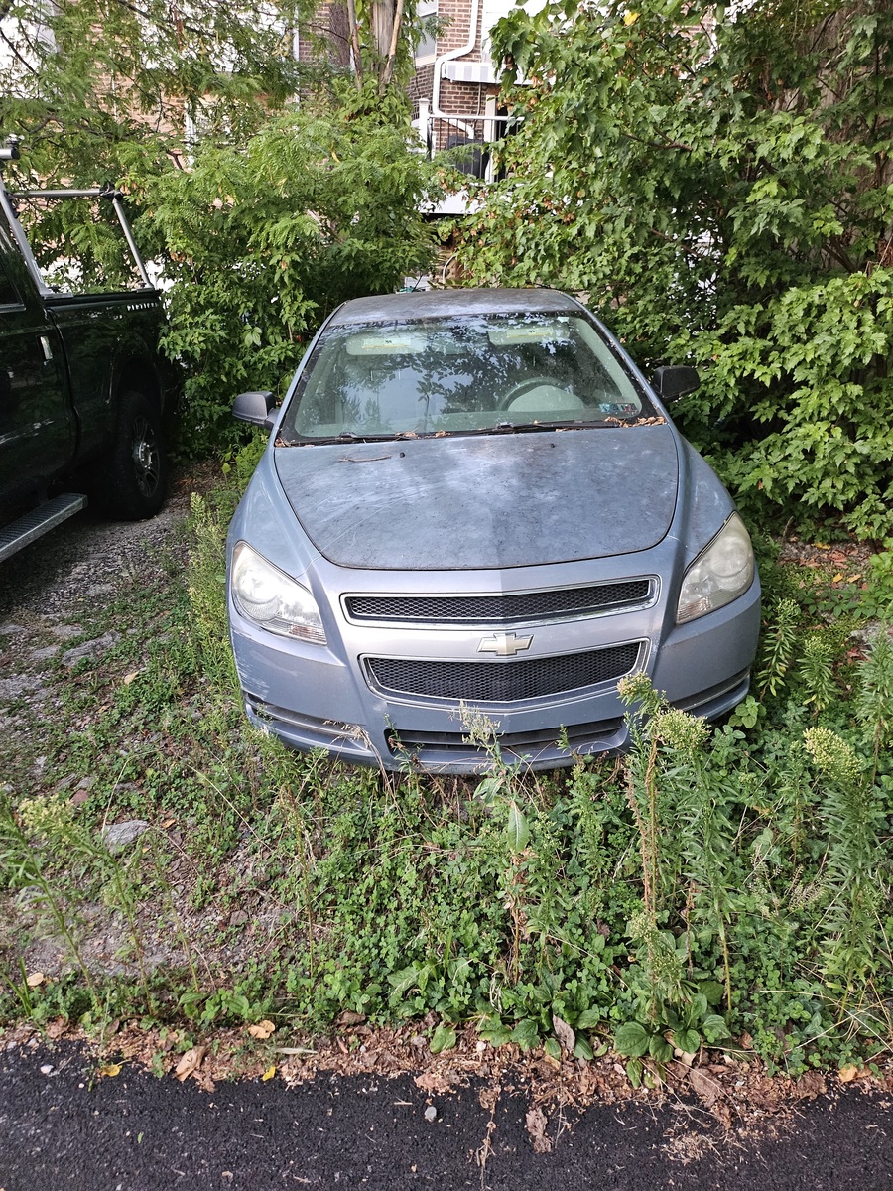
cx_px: 446
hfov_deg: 56.8
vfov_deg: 71.6
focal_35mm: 24
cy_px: 596
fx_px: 826
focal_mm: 5
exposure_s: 1/120
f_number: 1.8
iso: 1000
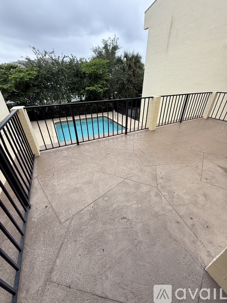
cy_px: 152
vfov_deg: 102.1
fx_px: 122
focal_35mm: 14
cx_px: 114
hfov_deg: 85.7
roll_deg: -0.4
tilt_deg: -30.6
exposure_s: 1/386
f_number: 2.2
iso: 50
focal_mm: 2.22
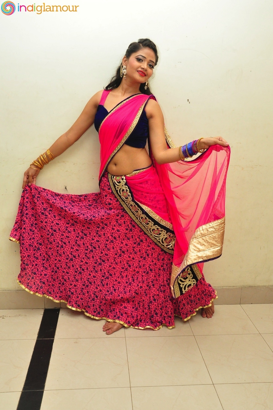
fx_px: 376
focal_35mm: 33
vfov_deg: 57.3
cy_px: 205
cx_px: 136
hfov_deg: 39.9
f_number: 7.1
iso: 1600
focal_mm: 22
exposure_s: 1/125
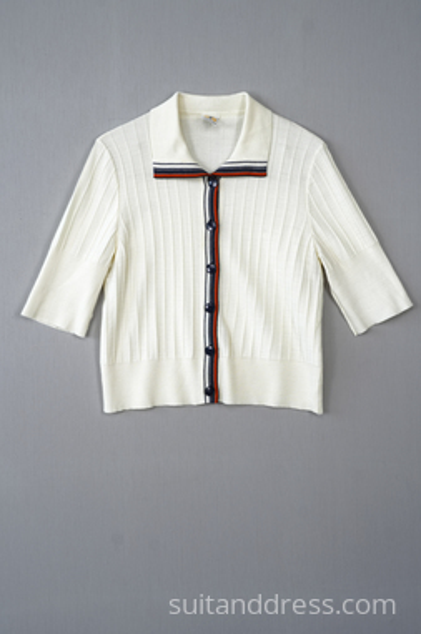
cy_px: 322
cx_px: 207
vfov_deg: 42.8
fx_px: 809
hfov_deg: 29.2
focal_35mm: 46
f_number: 8
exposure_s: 1/40
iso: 320
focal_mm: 30
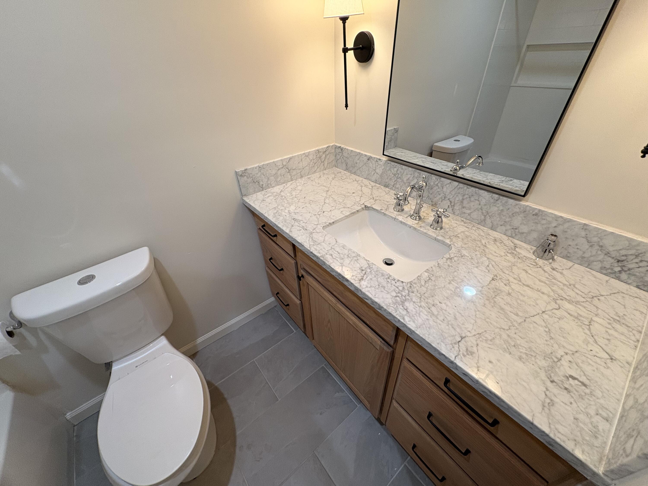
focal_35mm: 14
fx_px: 262
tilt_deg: -36.0
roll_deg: +2.5
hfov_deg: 102.1
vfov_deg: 85.7
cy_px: 243
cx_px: 324
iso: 200
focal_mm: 2.22
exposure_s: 1/120
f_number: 2.2
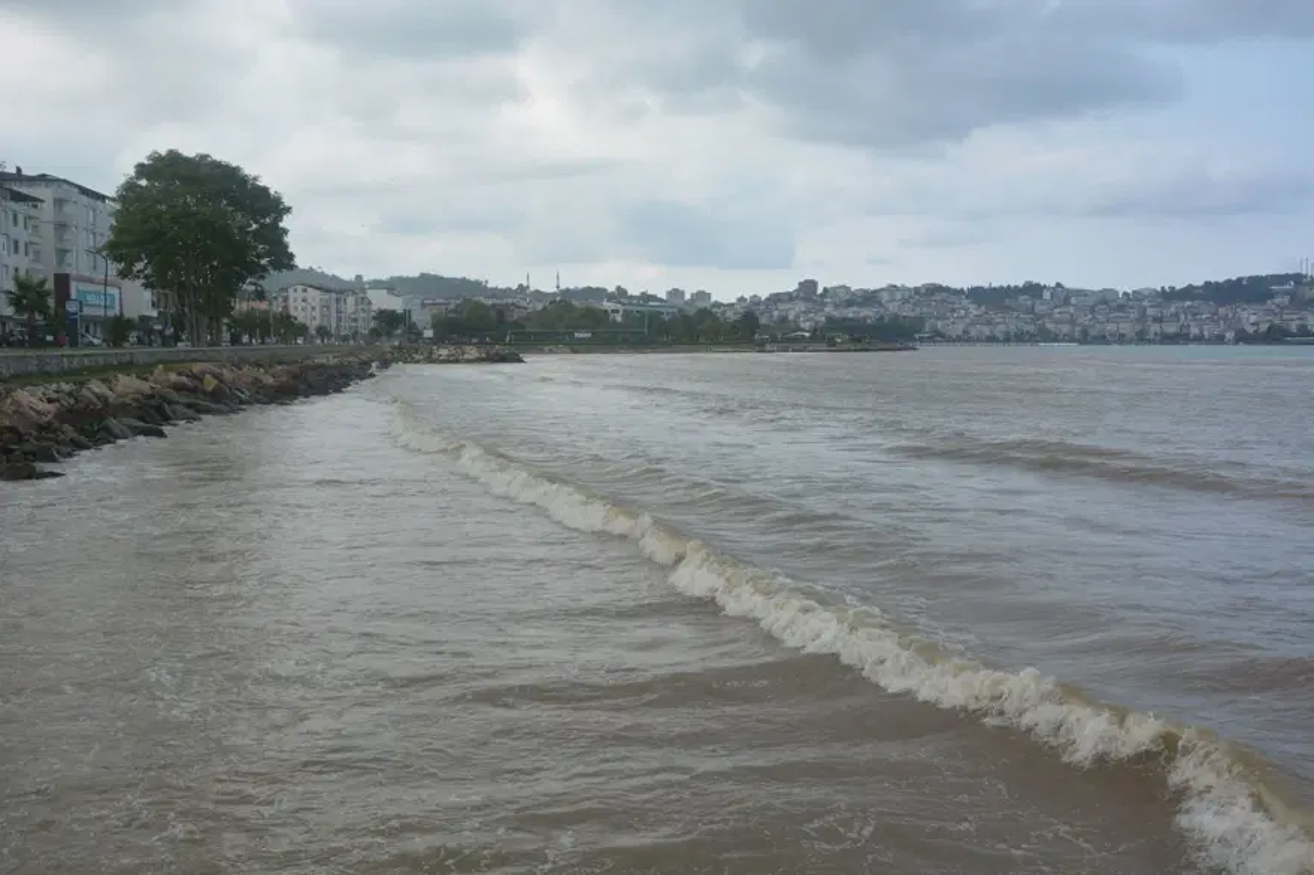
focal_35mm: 36
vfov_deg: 36.8
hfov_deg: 53.1
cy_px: 438
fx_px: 1313
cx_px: 657
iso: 180
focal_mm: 24
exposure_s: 1/250
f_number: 8
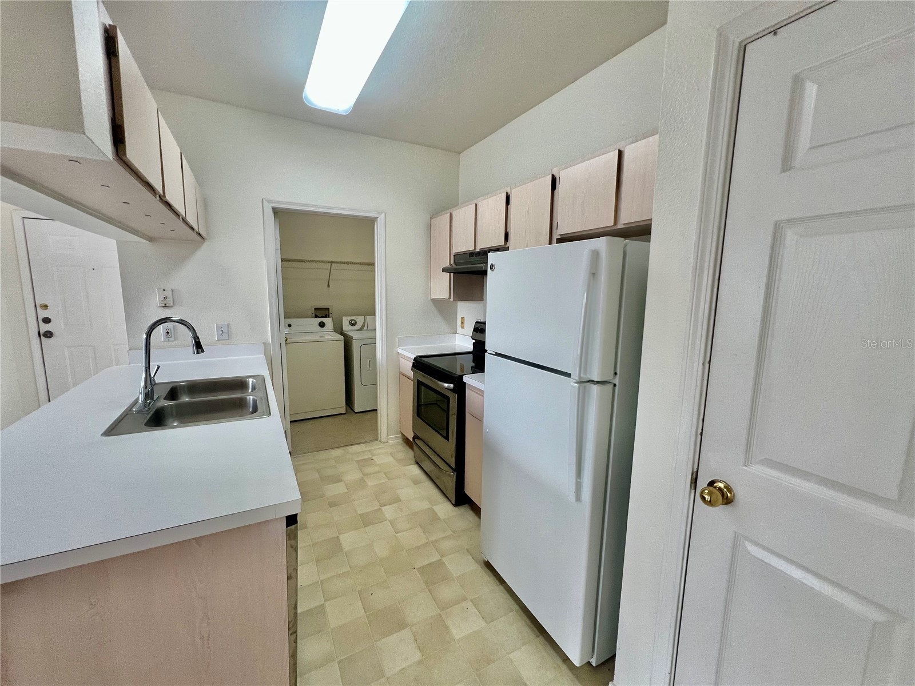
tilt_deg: -9.1
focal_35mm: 13
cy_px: 343
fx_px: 344
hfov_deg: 106.2
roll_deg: +0.4
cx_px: 458
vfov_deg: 89.9
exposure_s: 1/120
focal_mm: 1.57
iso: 100
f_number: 1.8
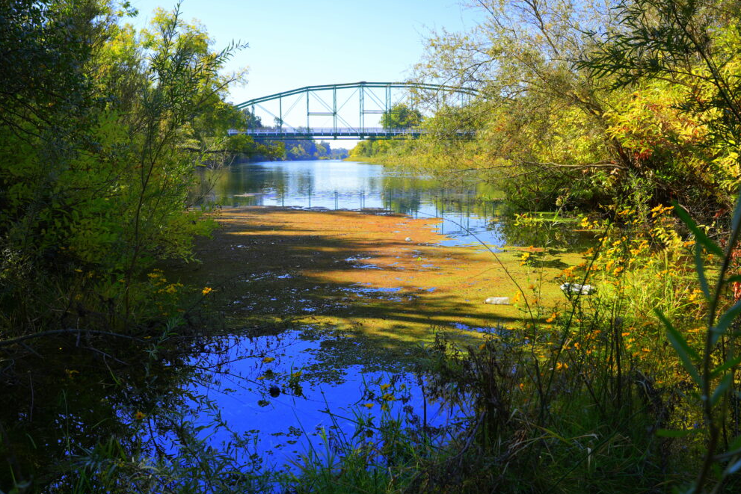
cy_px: 250
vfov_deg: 42.3
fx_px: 638
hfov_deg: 60.3
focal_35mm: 31
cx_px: 381
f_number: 6.3
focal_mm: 20
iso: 100
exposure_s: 1/160
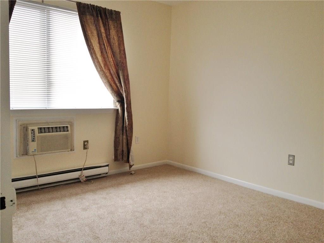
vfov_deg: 40.7
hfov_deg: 52.6
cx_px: 162
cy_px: 122
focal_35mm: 35
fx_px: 328
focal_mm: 4.28
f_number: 2.4
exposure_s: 1/120
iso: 80
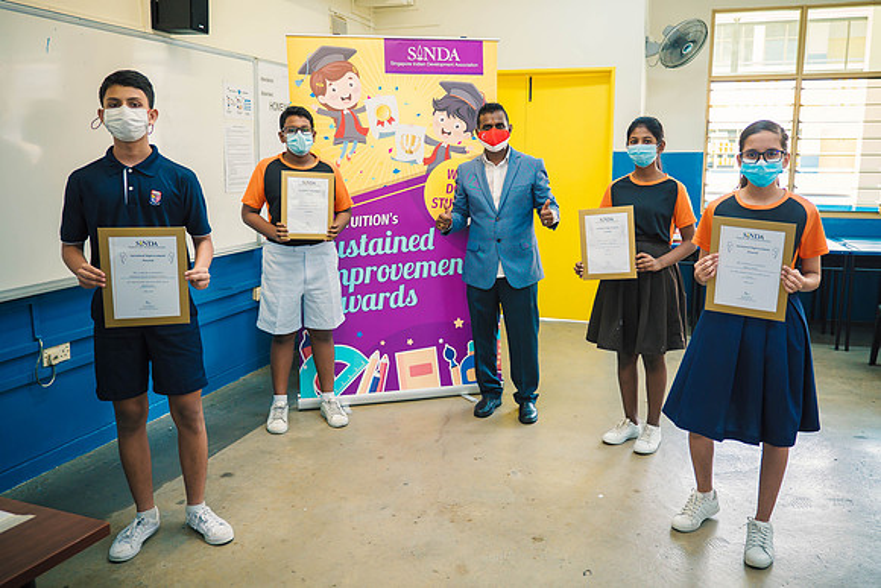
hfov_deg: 61.2
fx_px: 744
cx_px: 477
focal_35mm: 30
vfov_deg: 43.1
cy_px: 270
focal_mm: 13
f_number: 2
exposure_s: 1/80
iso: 200
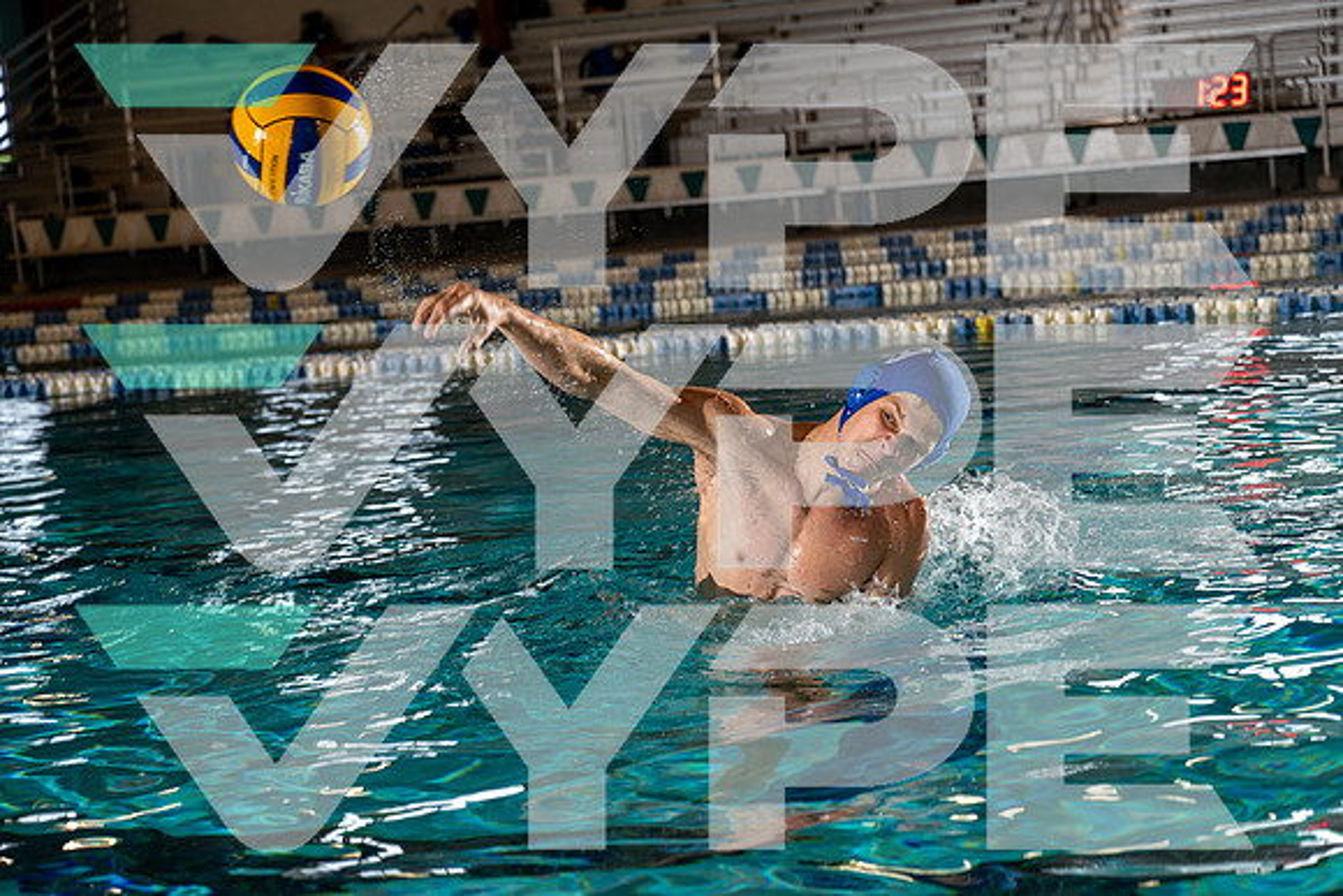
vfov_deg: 19.5
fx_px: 2612
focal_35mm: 70
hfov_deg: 28.8
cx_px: 672
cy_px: 448
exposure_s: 1/250
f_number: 4
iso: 100
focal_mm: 70
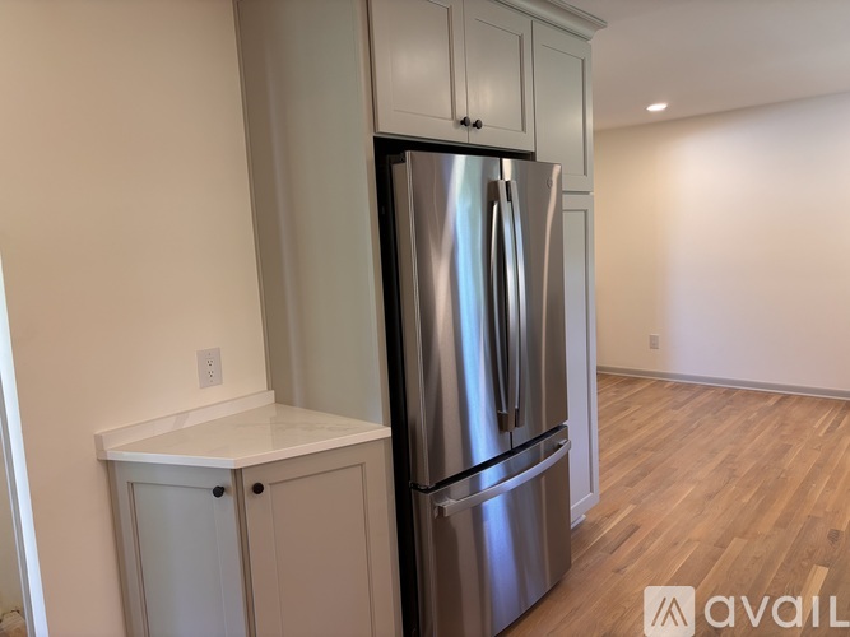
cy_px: 318
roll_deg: +3.1
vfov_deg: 53.0
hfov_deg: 67.3
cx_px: 425
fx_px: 638
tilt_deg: -8.4
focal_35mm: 26
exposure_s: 1/117
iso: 100
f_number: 1.6
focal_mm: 5.96
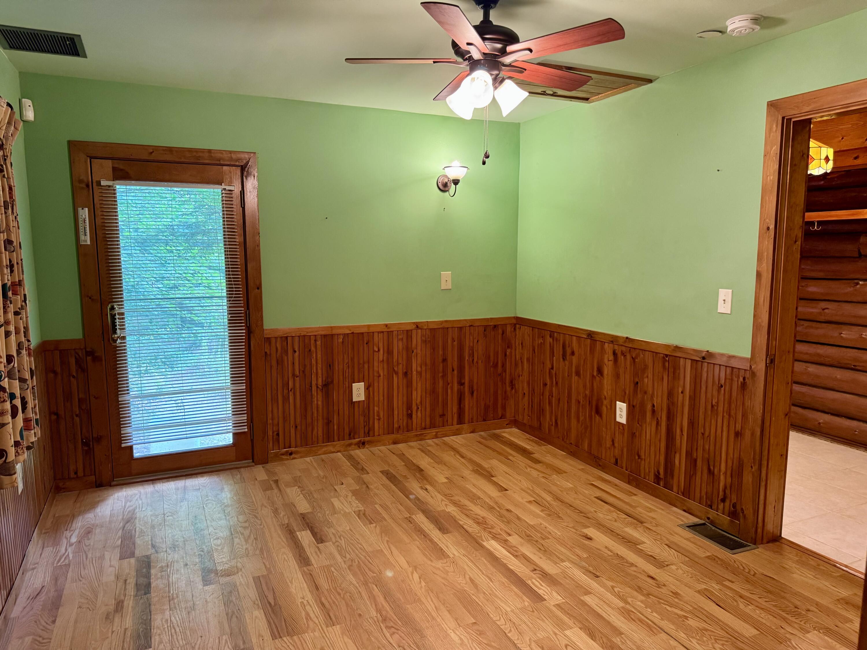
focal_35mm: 24
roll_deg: -0.1
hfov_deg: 71.6
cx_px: 434
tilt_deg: -7.1
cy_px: 325
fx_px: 601
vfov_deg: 56.8
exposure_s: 1/60
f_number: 1.78
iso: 400
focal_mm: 6.76
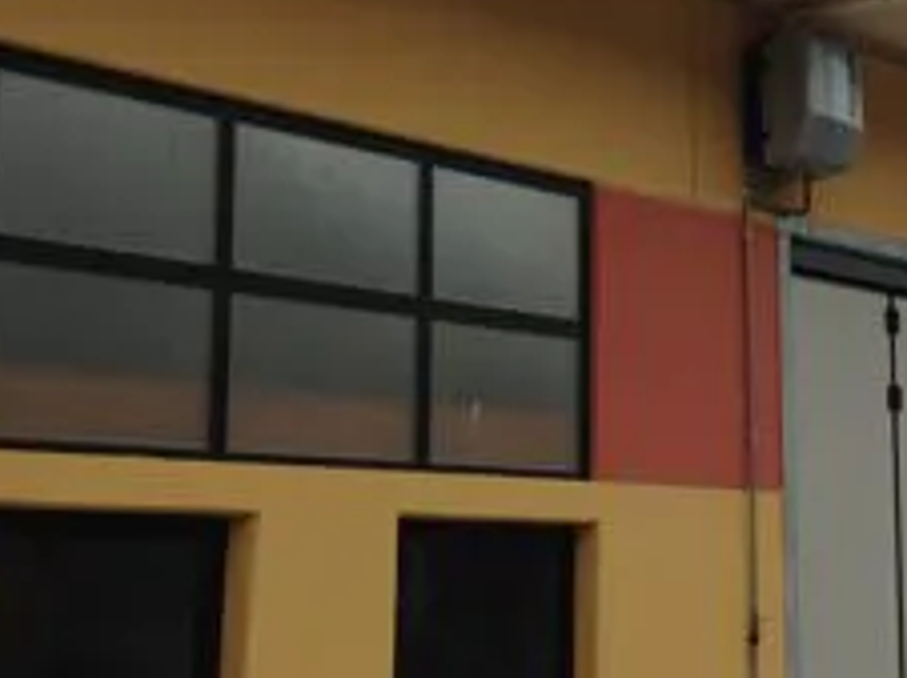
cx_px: 881
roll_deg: +0.5
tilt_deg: +12.5
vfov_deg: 18.9
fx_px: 2042
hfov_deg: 24.1
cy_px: 293
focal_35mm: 78
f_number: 2.4
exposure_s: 1/2088
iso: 50
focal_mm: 4.12
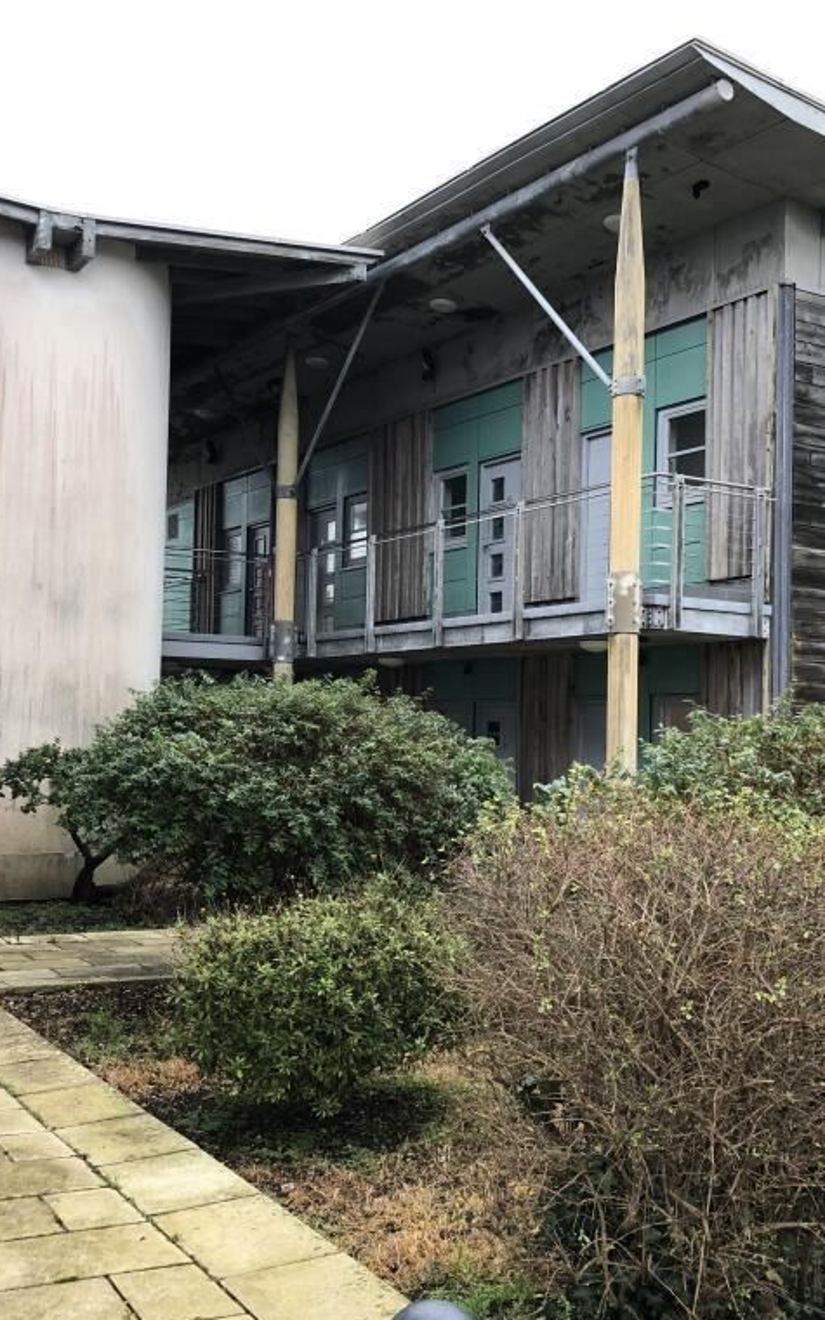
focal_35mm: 40
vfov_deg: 49.3
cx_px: 394
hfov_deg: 32.0
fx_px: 1439
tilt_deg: +4.7
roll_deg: -1.1
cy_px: 660
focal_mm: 4
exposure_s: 1/50
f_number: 1.8
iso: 20
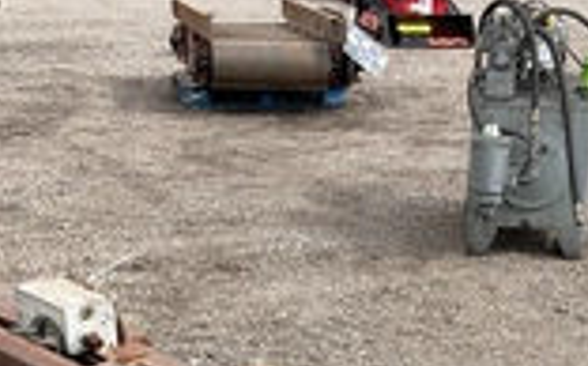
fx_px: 1264
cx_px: 358
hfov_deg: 26.1
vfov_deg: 15.2
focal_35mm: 79
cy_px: 555
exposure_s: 1/599
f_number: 1.8
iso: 25
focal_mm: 3
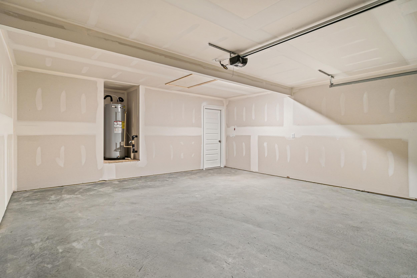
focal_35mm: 18
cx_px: 208
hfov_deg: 90.0
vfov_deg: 67.4
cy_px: 139
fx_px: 208
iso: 250
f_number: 9
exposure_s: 3.2
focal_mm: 12
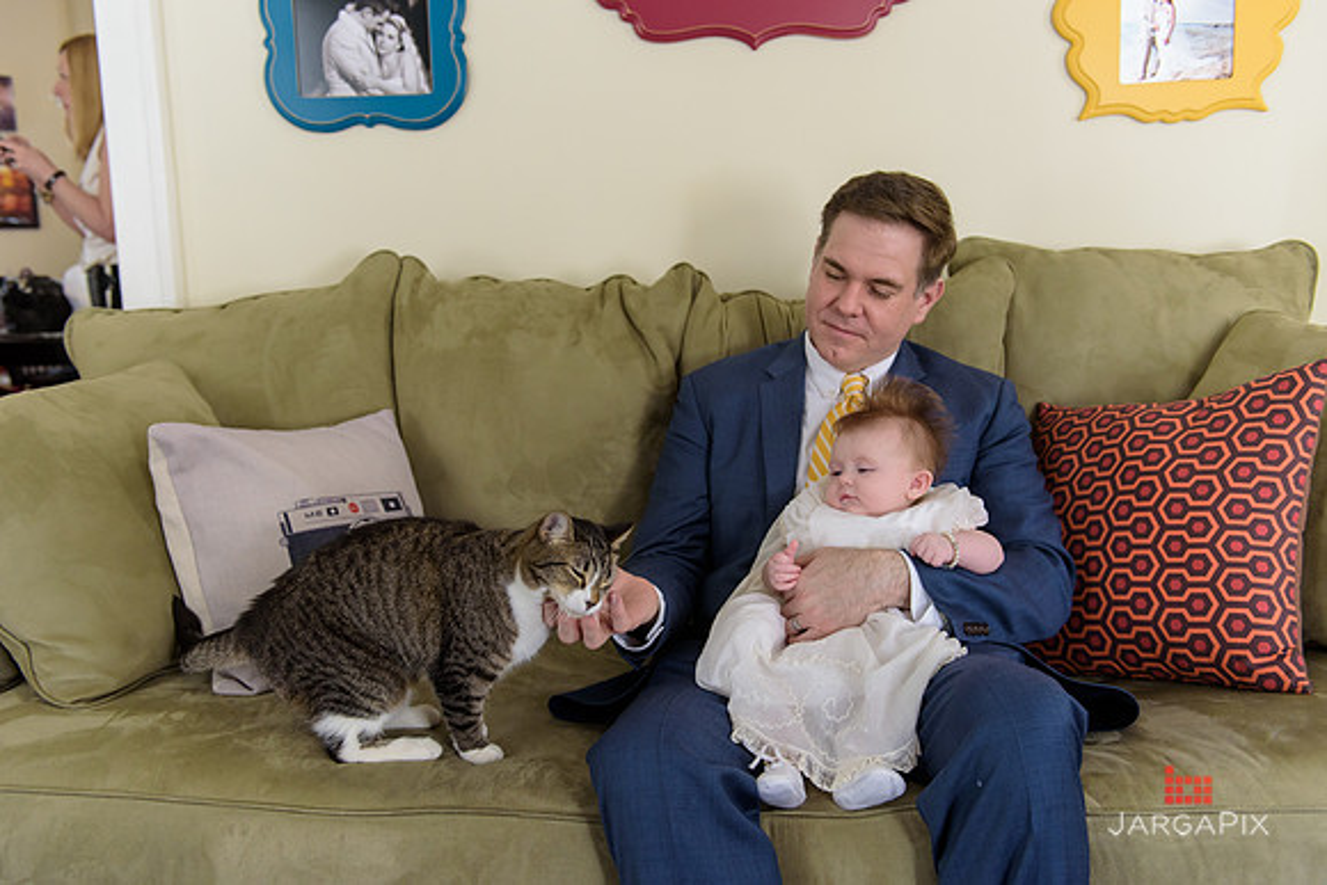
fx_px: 1180
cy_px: 442
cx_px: 664
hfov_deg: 58.7
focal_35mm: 32
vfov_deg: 41.1
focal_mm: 32
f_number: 3.2
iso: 1600
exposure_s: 1/125
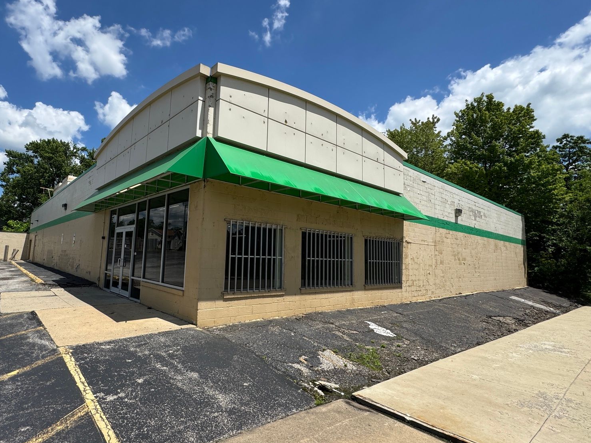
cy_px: 216
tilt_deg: +7.9
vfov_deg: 68.7
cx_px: 240
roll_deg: -0.8
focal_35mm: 19
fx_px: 324
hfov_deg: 83.8
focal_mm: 2.22
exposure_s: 1/2273
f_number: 2.2
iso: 50
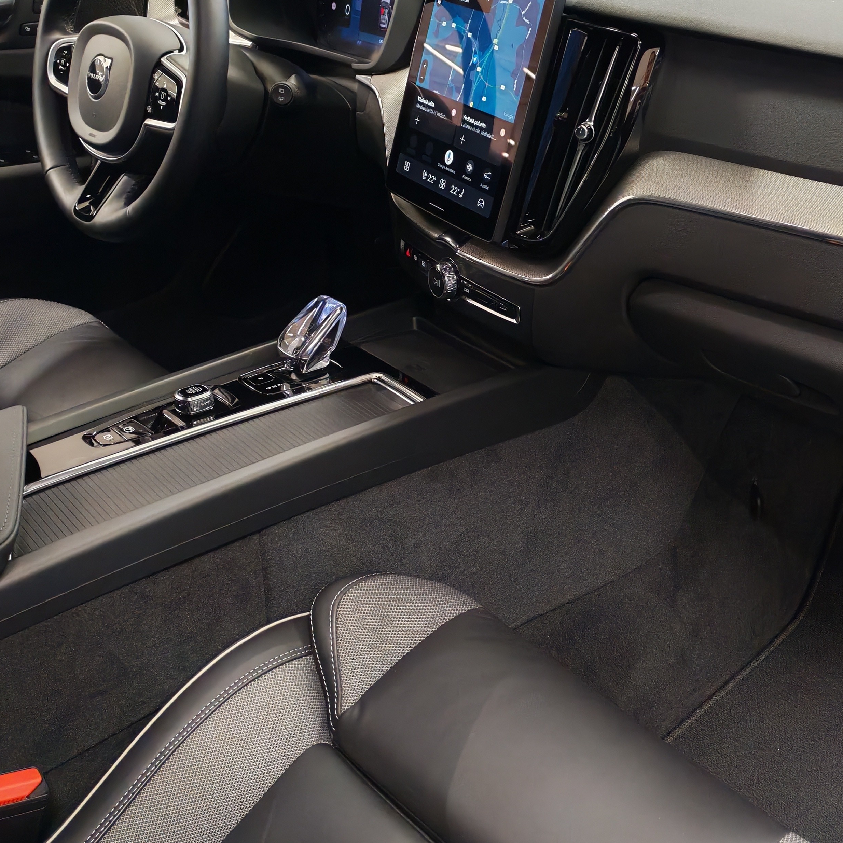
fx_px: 1212
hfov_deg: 37.9
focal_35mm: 44
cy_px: 342
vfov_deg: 38.2
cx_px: 566
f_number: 1.9
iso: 1250
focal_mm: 6.12
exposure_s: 1/100
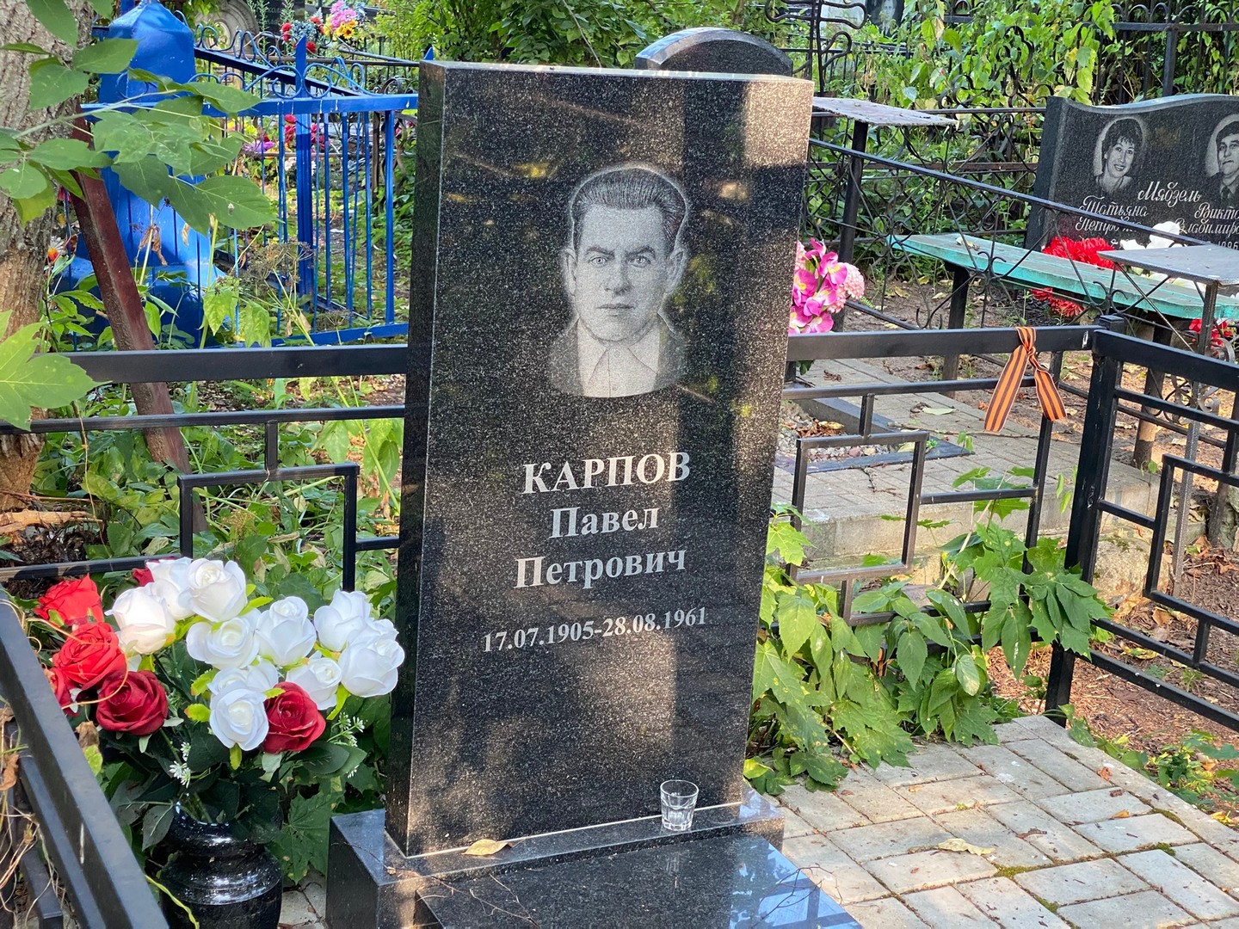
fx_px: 1861
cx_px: 620
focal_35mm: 52
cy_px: 464
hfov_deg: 36.8
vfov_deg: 28.0
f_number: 2
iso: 125
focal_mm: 6
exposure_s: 1/121
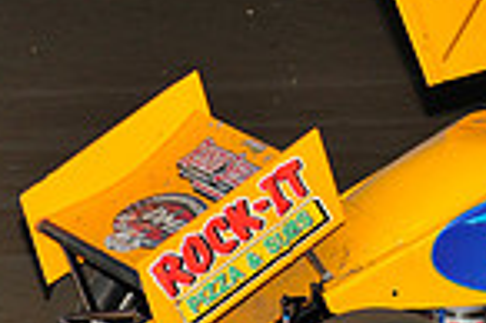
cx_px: 622
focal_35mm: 444
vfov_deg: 3.1
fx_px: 5987
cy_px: 33
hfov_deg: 4.6
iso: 640
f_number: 6.3
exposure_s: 1/320
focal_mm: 112
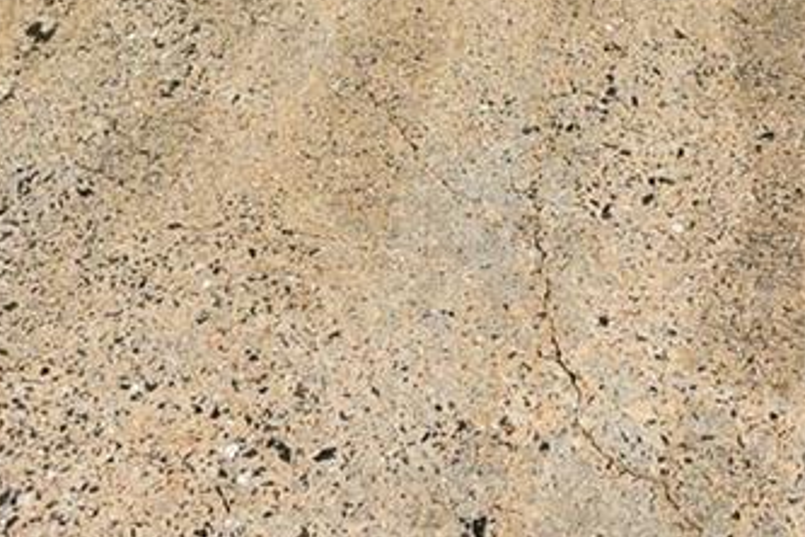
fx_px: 1923
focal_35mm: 86
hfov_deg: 23.6
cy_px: -1097
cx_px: 425
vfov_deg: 10.6
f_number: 8
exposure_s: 1/60
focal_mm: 14
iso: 100
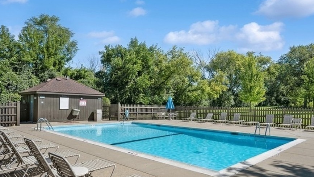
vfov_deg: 45.8
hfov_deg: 74.0
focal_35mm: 25
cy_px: 104
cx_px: 160
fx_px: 208
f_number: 9.5
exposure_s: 1/350
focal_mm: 23
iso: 200
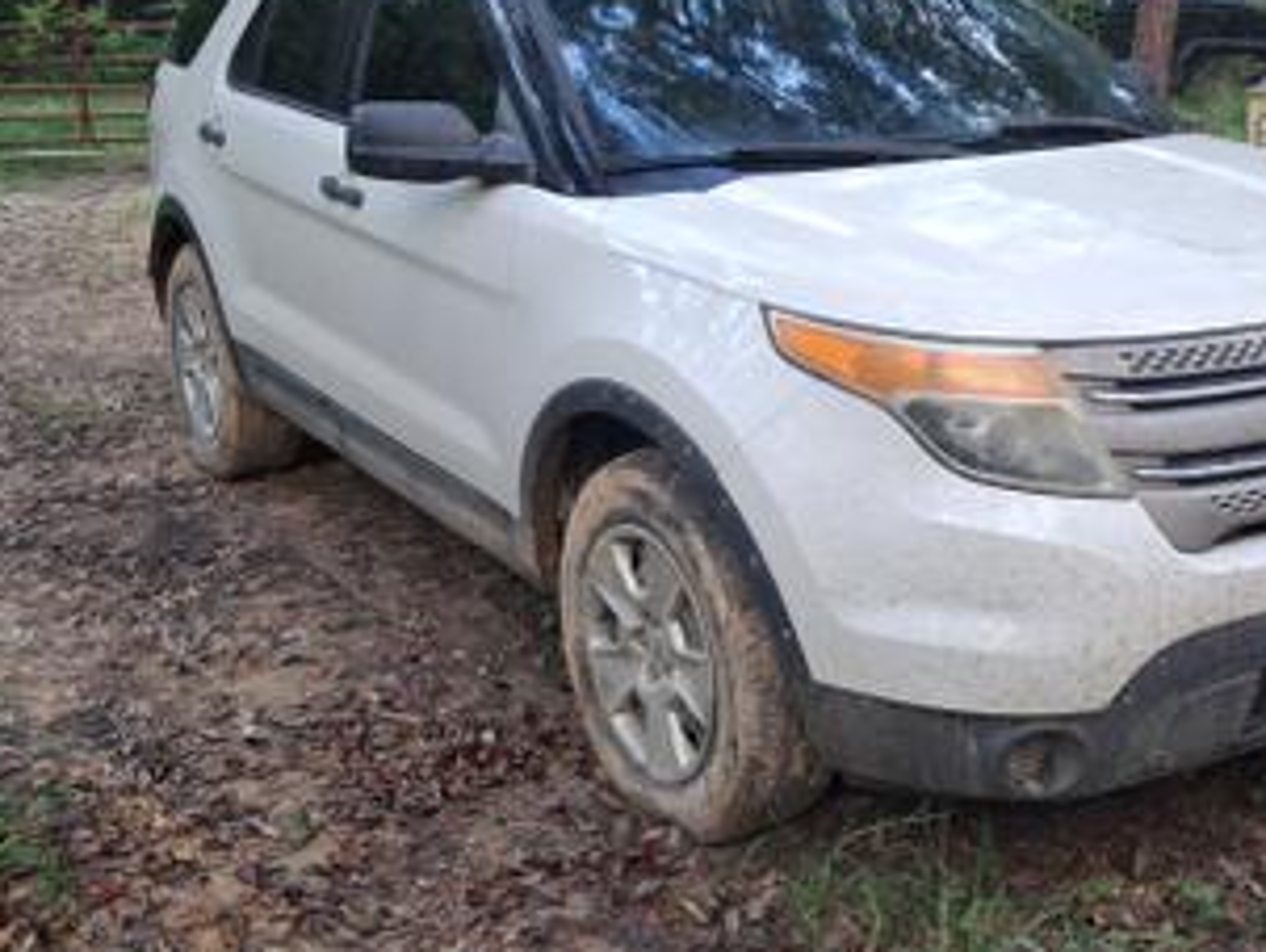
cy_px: 331
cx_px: 960
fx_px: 1647
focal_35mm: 45
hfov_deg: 40.8
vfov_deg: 32.0
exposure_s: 1/100
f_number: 1.8
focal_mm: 4
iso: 160
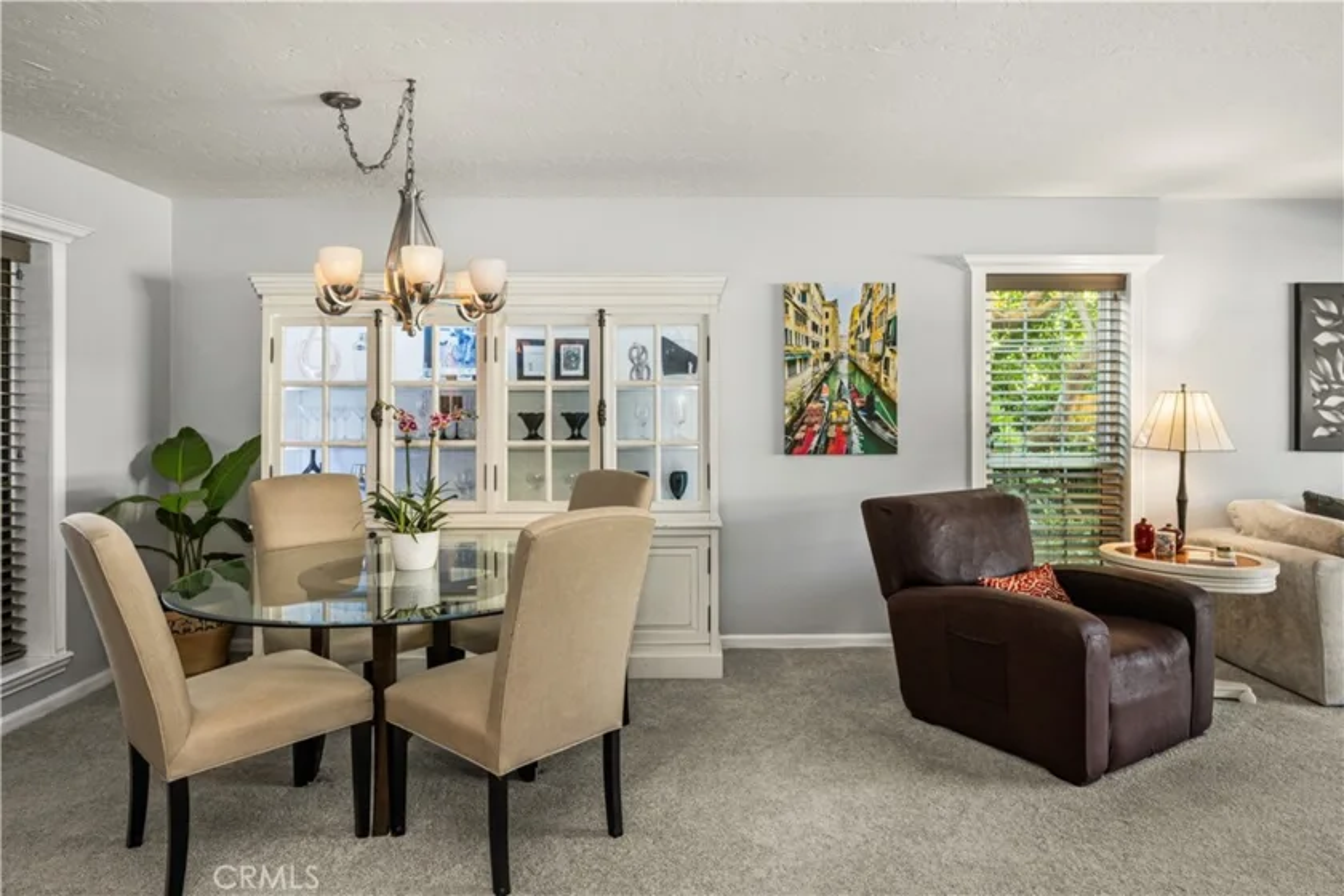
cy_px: 448
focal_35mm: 20
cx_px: 672
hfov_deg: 85.4
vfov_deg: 63.2
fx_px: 728
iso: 100
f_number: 6.3
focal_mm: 19.5
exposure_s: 1/3
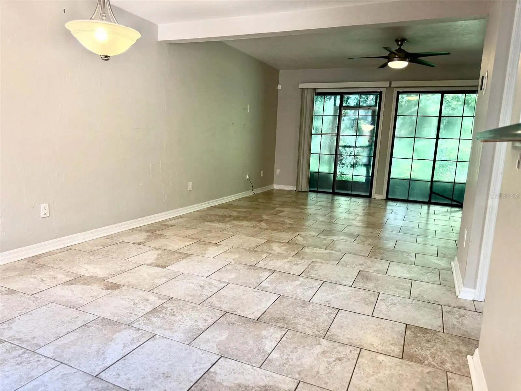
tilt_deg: -8.7
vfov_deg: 56.8
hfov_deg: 71.6
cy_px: 196
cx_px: 260
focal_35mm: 24
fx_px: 361
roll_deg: -2.6
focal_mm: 6.76
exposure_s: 1/120
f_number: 1.78
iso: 200
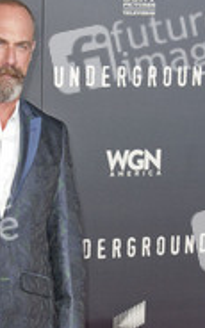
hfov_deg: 12.8
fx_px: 894
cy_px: 319
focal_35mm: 100
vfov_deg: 20.2
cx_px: -20
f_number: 4.5
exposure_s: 1/400
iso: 800
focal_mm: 45
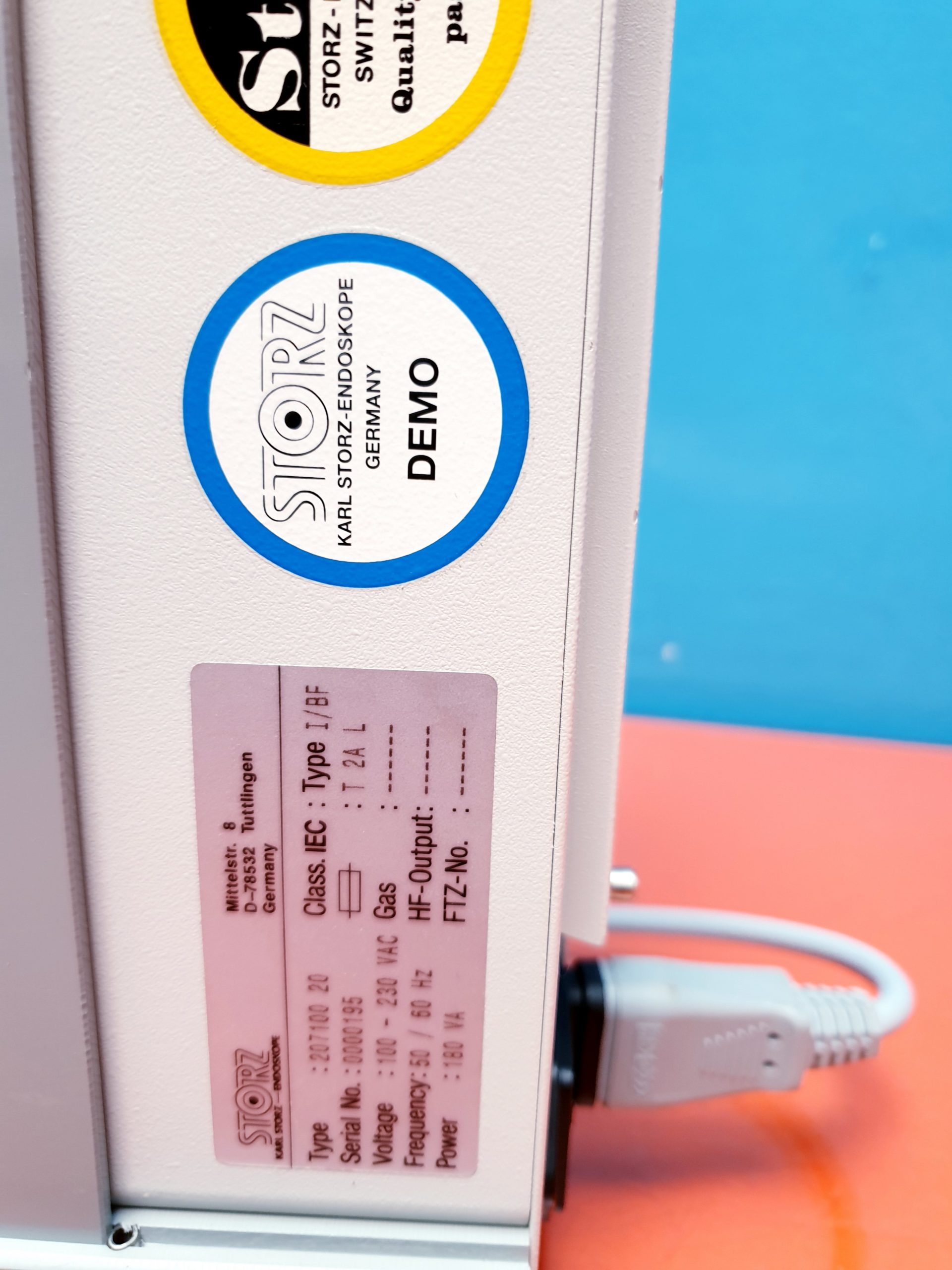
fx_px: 953
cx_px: 476
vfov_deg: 67.3
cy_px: 635
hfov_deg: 53.1
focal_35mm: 26
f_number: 1.5
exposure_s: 1/50
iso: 80
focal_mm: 4.3
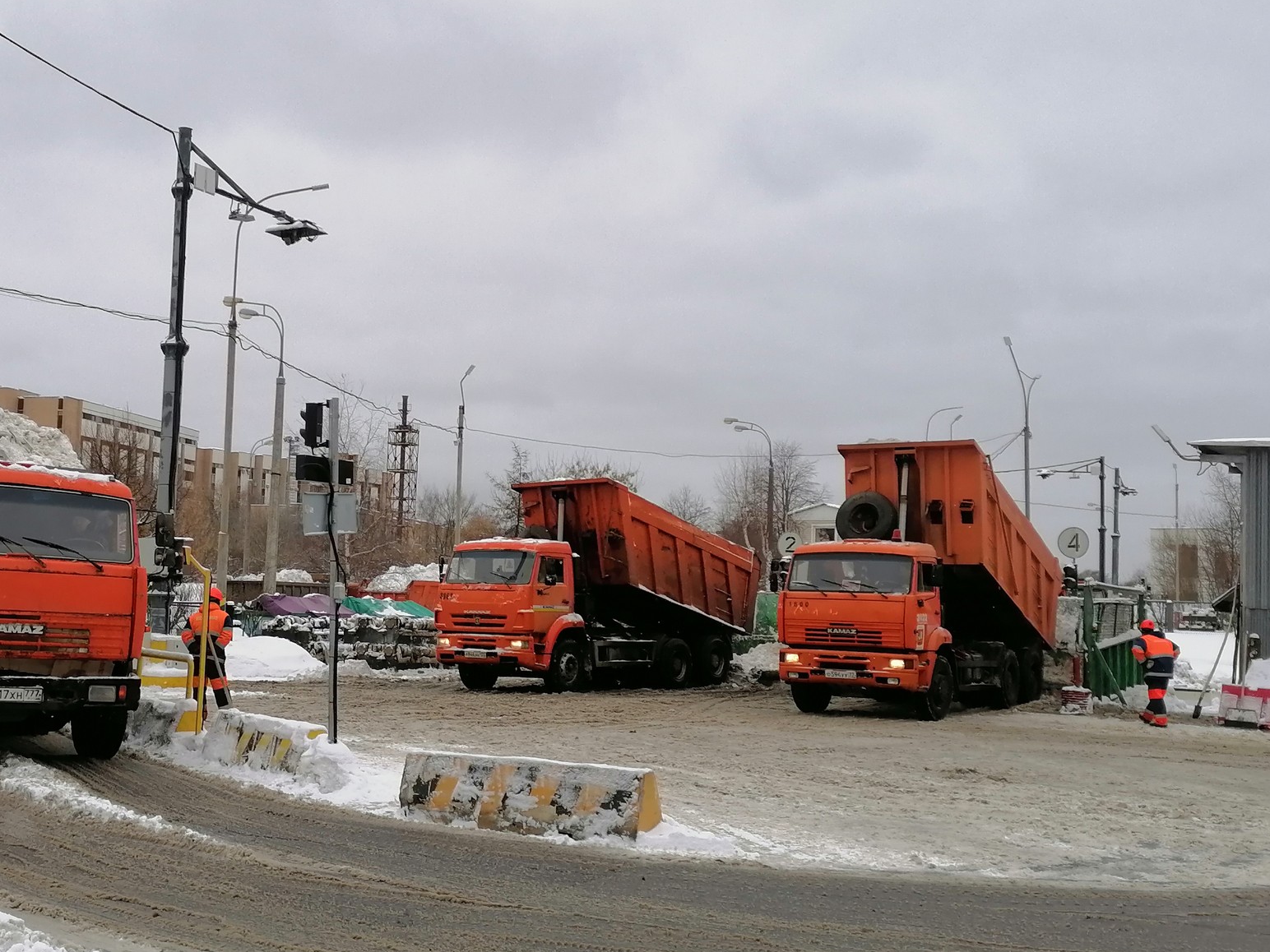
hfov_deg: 41.1
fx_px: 1688
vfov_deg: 31.5
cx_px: 526
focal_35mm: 46
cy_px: 495
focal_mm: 5.3
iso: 50
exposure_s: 1/372
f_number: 1.8
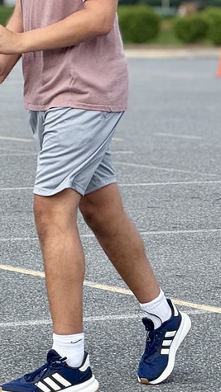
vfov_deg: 11.9
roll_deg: +0.6
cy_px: 108
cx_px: -131
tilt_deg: -3.0
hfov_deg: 6.6
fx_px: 1887
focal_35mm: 181
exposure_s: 1/339
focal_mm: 9
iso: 25
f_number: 2.8
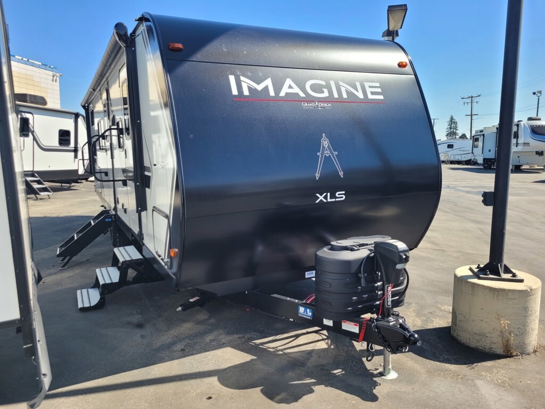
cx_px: 272
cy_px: 204
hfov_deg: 67.3
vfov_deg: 53.1
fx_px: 409
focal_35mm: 26
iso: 40
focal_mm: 5.4
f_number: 1.8
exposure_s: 1/1232
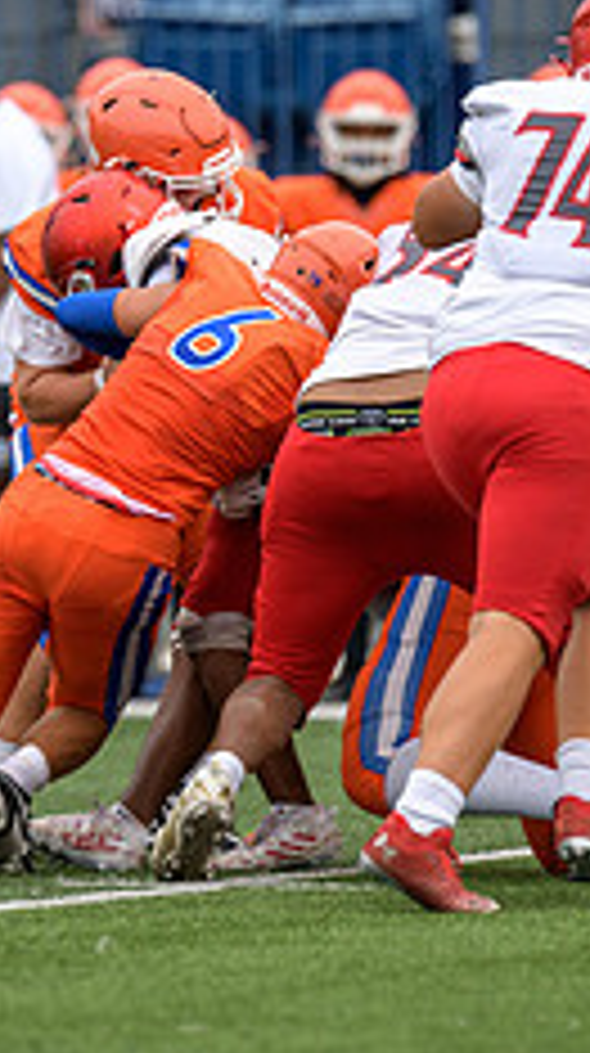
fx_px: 19595
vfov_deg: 3.1
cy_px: 385
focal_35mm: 702
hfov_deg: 1.7
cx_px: 108
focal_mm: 270
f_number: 2.8
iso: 280
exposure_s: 1/800
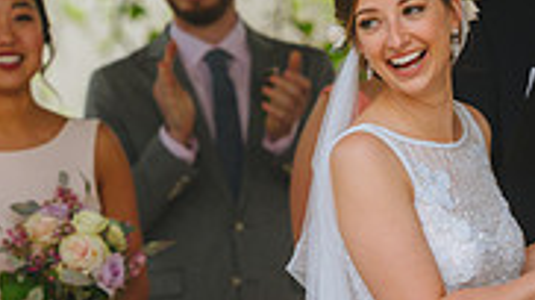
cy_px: 165
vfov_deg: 2.2
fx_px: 7810
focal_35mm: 551
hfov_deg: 3.9
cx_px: 441
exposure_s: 1/500
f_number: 2.8
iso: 400
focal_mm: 165
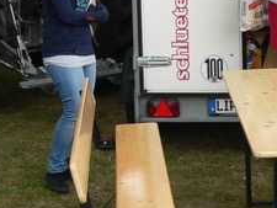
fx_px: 1025
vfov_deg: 11.4
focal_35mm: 128
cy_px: -21
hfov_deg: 15.2
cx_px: 259
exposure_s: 1/100
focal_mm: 6
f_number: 3.3
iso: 80
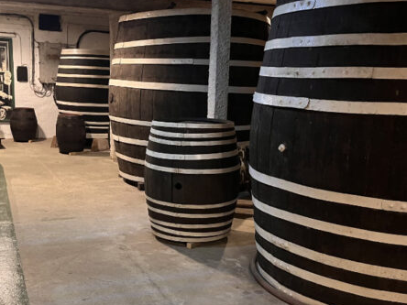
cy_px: 185
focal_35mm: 45
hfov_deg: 42.1
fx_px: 529
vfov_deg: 32.1
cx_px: 204
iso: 640
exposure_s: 1/25
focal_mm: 5.1
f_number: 1.6
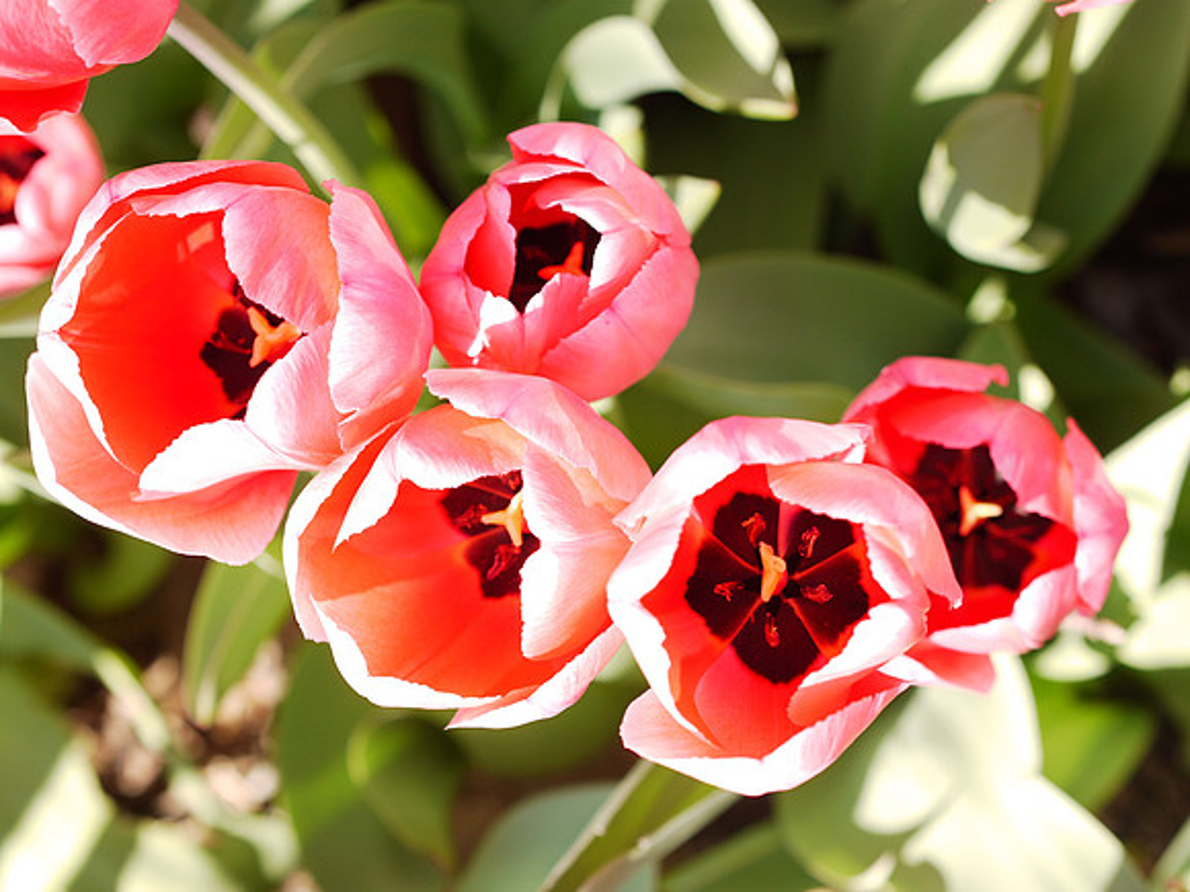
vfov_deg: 16.4
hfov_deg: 21.8
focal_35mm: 90
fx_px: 3094
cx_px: 595
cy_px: 446
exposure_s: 1/250
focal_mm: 45
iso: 100
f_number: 3.5
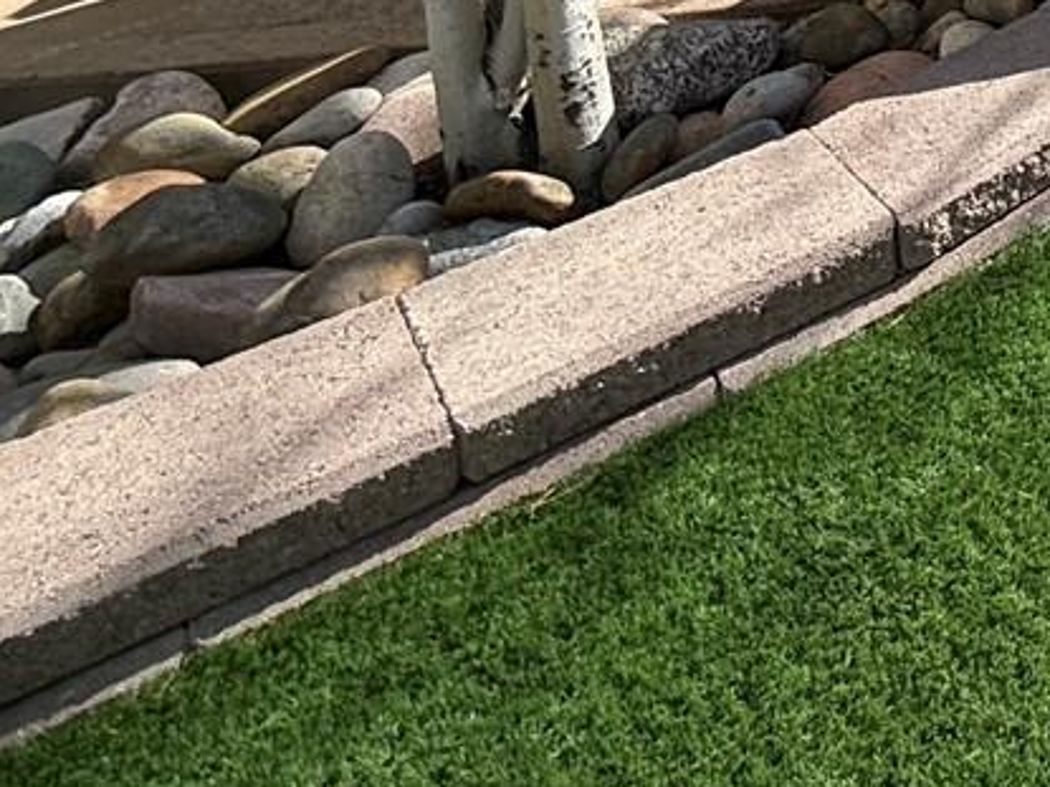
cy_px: -597
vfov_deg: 20.2
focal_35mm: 54
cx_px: 1698
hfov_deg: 24.5
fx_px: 1637
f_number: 2.2
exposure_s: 1/1167
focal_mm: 2.22
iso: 64
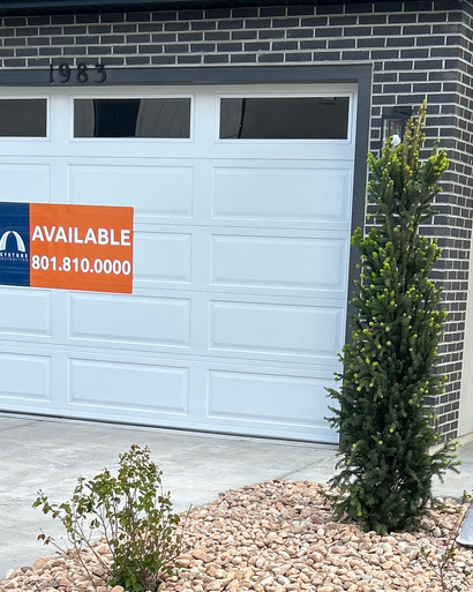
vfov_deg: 24.3
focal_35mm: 76
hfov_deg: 20.1
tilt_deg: -11.9
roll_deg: -2.5
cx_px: 299
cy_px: 535
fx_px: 1331
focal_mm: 5.7
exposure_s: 1/1171
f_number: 1.5
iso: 50
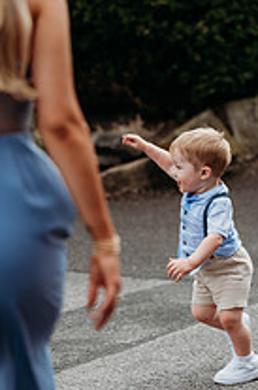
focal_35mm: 185
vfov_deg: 11.1
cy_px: 241
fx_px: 1999
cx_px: 174
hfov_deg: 7.4
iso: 100
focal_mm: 85
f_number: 2
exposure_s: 1/250
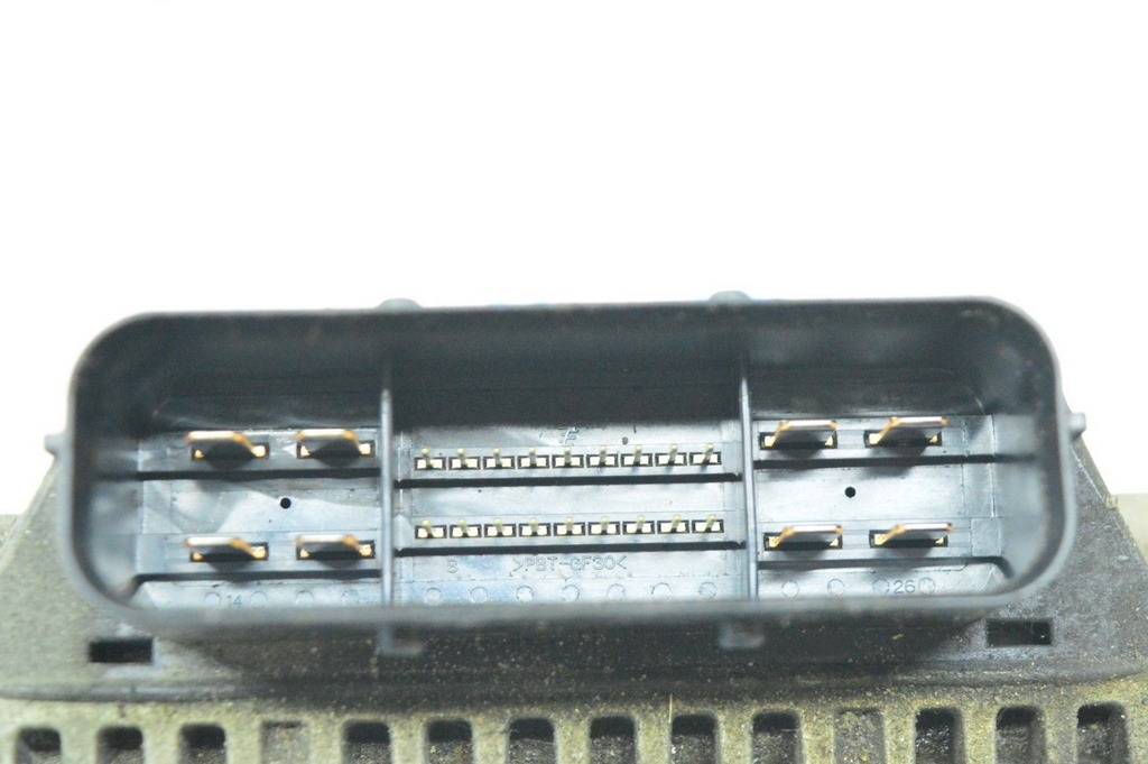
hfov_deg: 29.9
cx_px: 574
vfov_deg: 20.1
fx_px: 2151
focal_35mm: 68
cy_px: 382
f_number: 5
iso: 6400
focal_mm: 45
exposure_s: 1/80
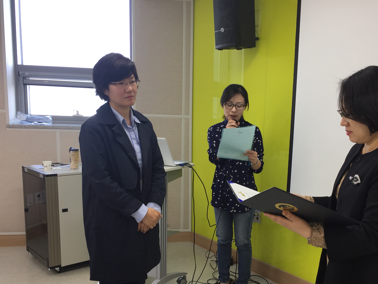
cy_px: 180
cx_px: 224
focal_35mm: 37
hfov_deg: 49.9
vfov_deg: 38.4
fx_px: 404
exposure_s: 1/60
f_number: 2.2
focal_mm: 4.15
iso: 32
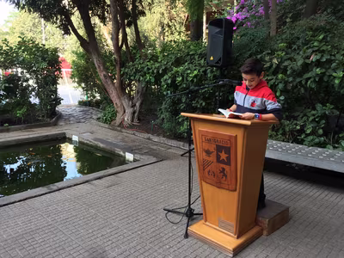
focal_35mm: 29
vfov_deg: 48.2
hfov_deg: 61.7
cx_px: 172
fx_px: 288
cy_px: 129
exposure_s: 1/100
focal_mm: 4.15
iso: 50
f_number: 2.2
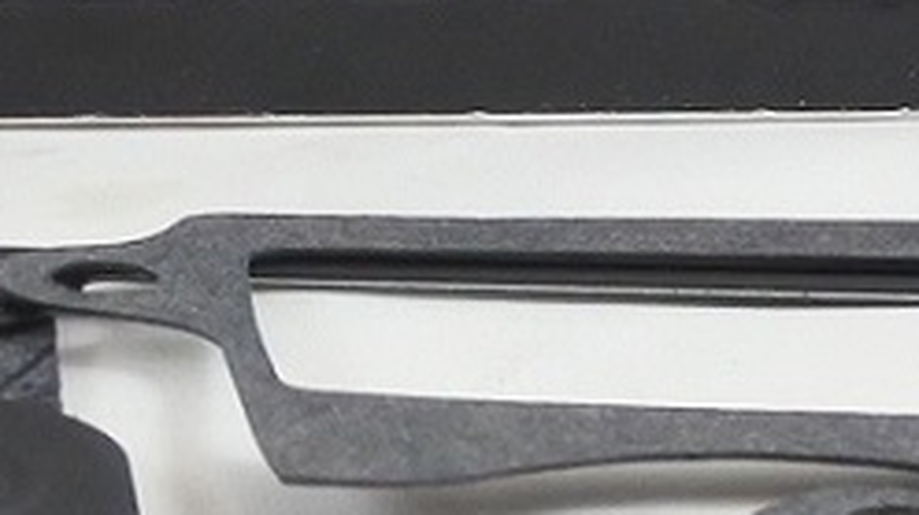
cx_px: -776
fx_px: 5965
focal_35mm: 245
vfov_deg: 4.9
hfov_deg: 8.5
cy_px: -359
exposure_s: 1/125
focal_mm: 12.3
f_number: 3.8
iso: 500
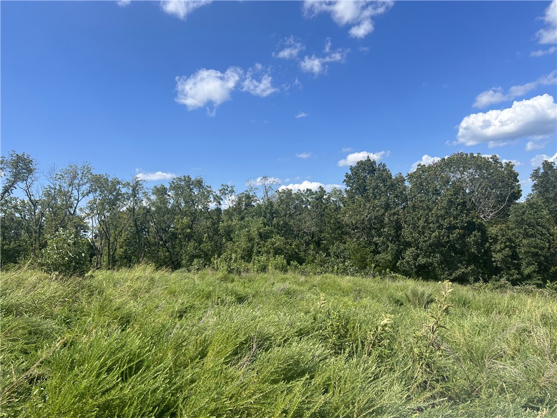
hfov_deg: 67.3
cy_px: 209
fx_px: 418
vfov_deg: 53.1
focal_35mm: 26
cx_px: 278
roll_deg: +4.2
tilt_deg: +2.9
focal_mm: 5.7
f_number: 1.5
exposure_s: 1/4274
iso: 50
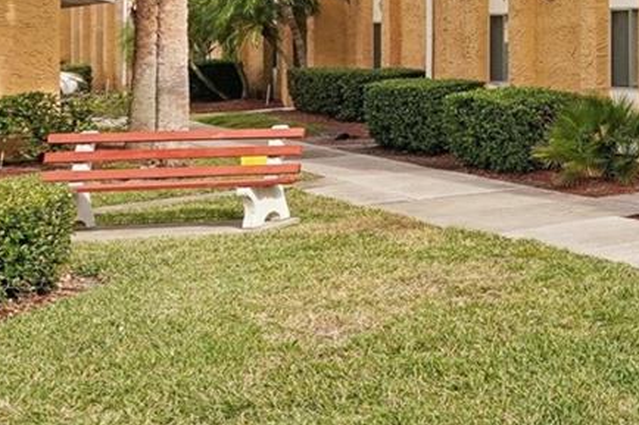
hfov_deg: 22.1
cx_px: 1115
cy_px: 12
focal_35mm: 61
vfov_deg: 21.6
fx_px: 1080
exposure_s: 1/500
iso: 400
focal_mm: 16.5
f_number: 8
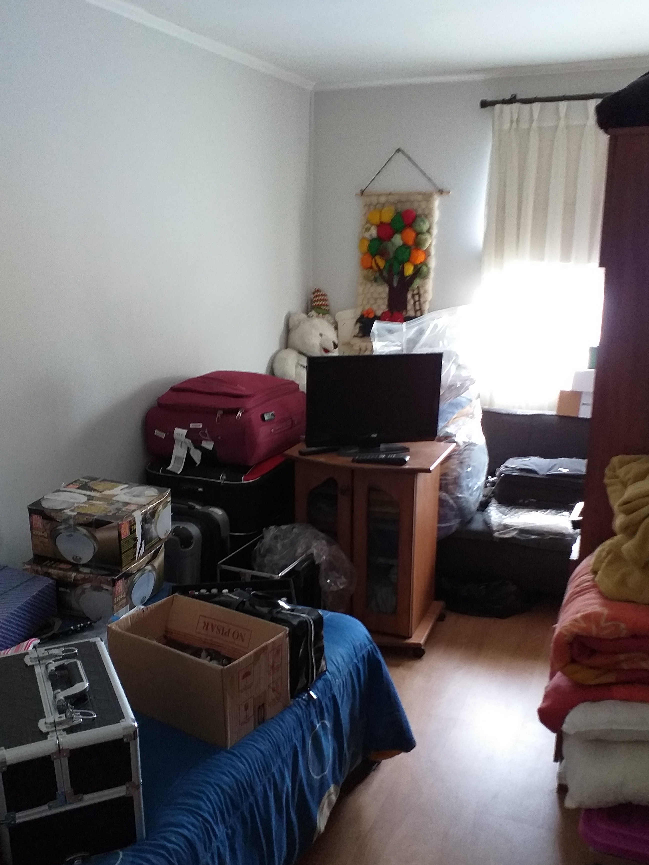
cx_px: 307
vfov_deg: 58.0
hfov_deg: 45.4
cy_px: 502
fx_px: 775
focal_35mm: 31
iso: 200
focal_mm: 3.6
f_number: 1.9
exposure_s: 1/20
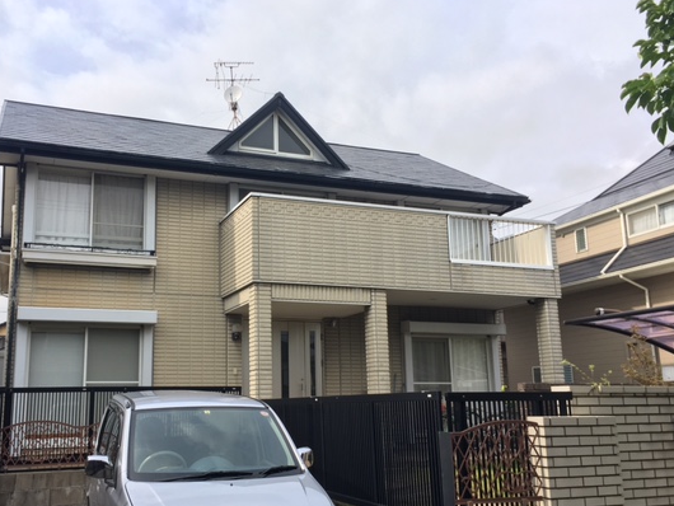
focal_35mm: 35
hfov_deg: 52.3
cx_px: 271
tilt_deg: +14.1
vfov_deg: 40.7
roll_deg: +0.7
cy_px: 281
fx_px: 682
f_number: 2.2
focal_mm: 4.15
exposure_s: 1/777
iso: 25
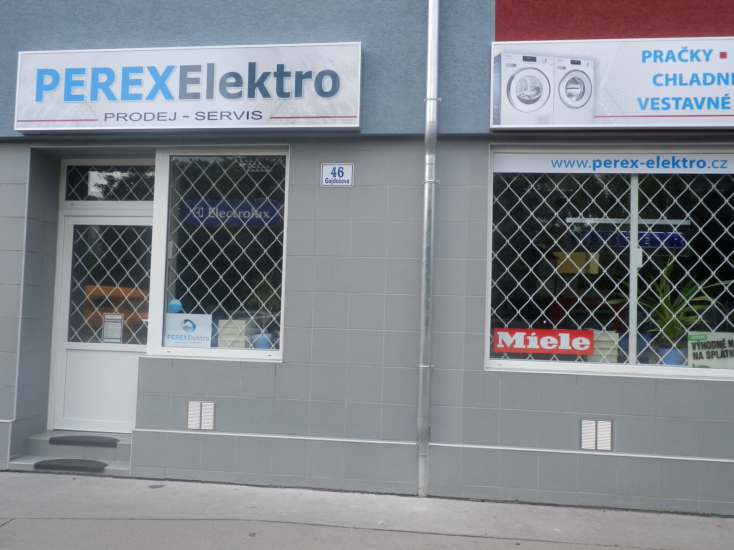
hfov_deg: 55.4
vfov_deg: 42.9
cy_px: 275
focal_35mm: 33
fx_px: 700
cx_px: 367
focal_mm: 5.9
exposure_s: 1/30
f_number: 3.7
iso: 80
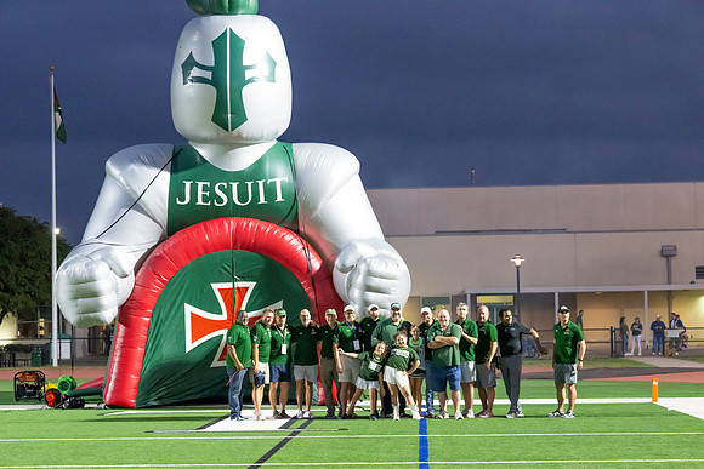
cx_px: 352
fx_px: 1682
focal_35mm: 86
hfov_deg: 23.6
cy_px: 234
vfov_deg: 15.9
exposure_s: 1/400
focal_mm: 86
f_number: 5.6
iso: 10000
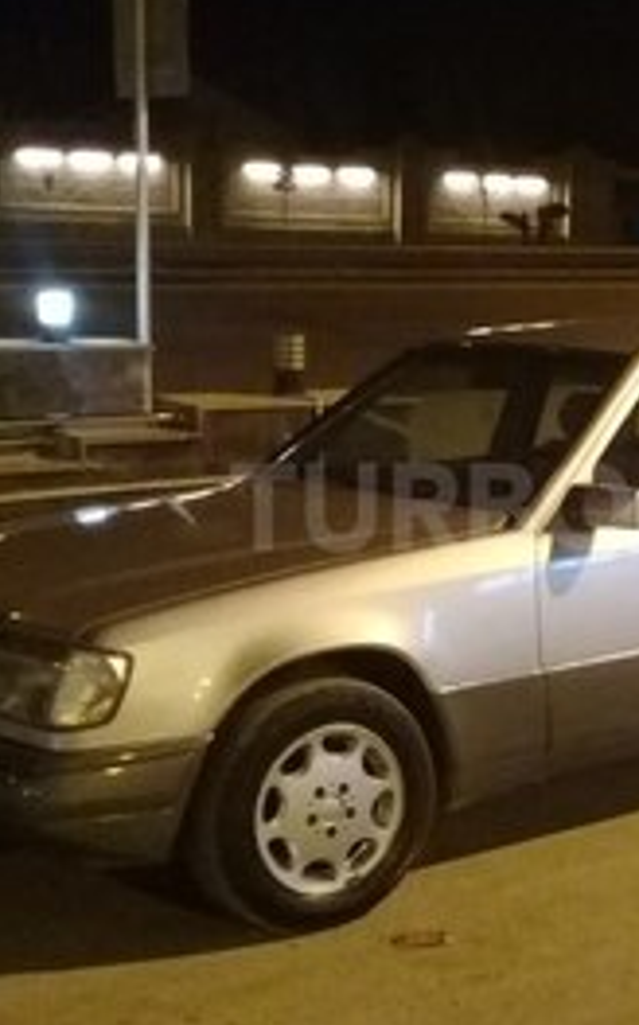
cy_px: 507
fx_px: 1730
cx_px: 530
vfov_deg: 33.0
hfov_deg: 20.6
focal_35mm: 62
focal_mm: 3.3
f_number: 2.2
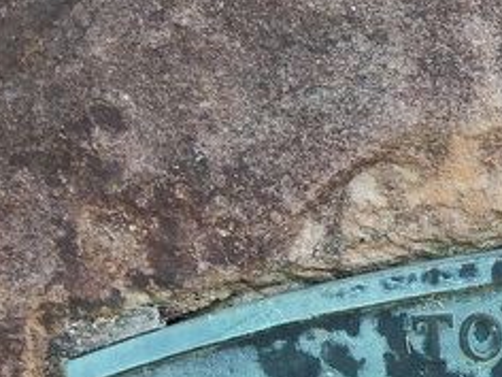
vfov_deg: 18.2
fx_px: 1131
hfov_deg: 22.7
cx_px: 630
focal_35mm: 78
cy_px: 420
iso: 196
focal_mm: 5.56
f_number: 1.8
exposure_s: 1/120
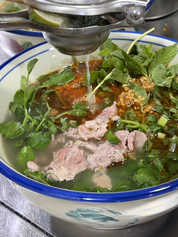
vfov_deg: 29.2
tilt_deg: -36.7
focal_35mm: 66
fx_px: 453
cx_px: 112
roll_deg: +2.0
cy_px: 80
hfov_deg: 22.2
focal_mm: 6.76
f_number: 1.78
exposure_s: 1/33
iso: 250
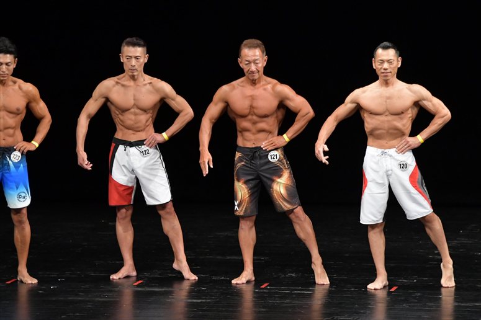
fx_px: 3405
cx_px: 240
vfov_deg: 5.4
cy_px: 160
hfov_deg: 8.1
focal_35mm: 255
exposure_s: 1/400
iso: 3200
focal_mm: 170
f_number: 5.6
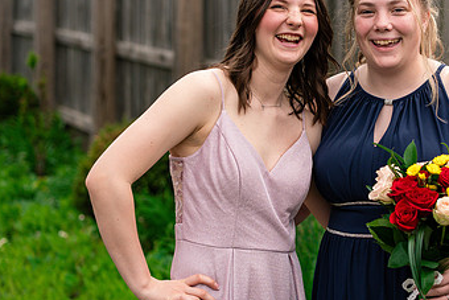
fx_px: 1809
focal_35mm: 145
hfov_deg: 14.1
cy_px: 138
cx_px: 364
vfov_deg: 9.5
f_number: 3.5
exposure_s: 1/800
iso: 400
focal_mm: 85
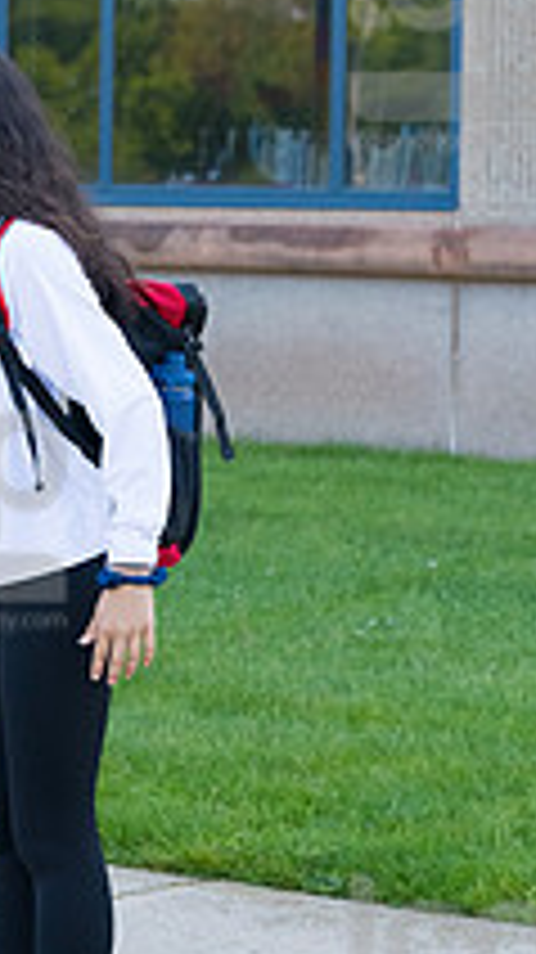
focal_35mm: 191
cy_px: 508
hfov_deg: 6.3
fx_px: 4834
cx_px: -41
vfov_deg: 11.3
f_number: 5.6
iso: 2500
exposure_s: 1/1600
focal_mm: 86
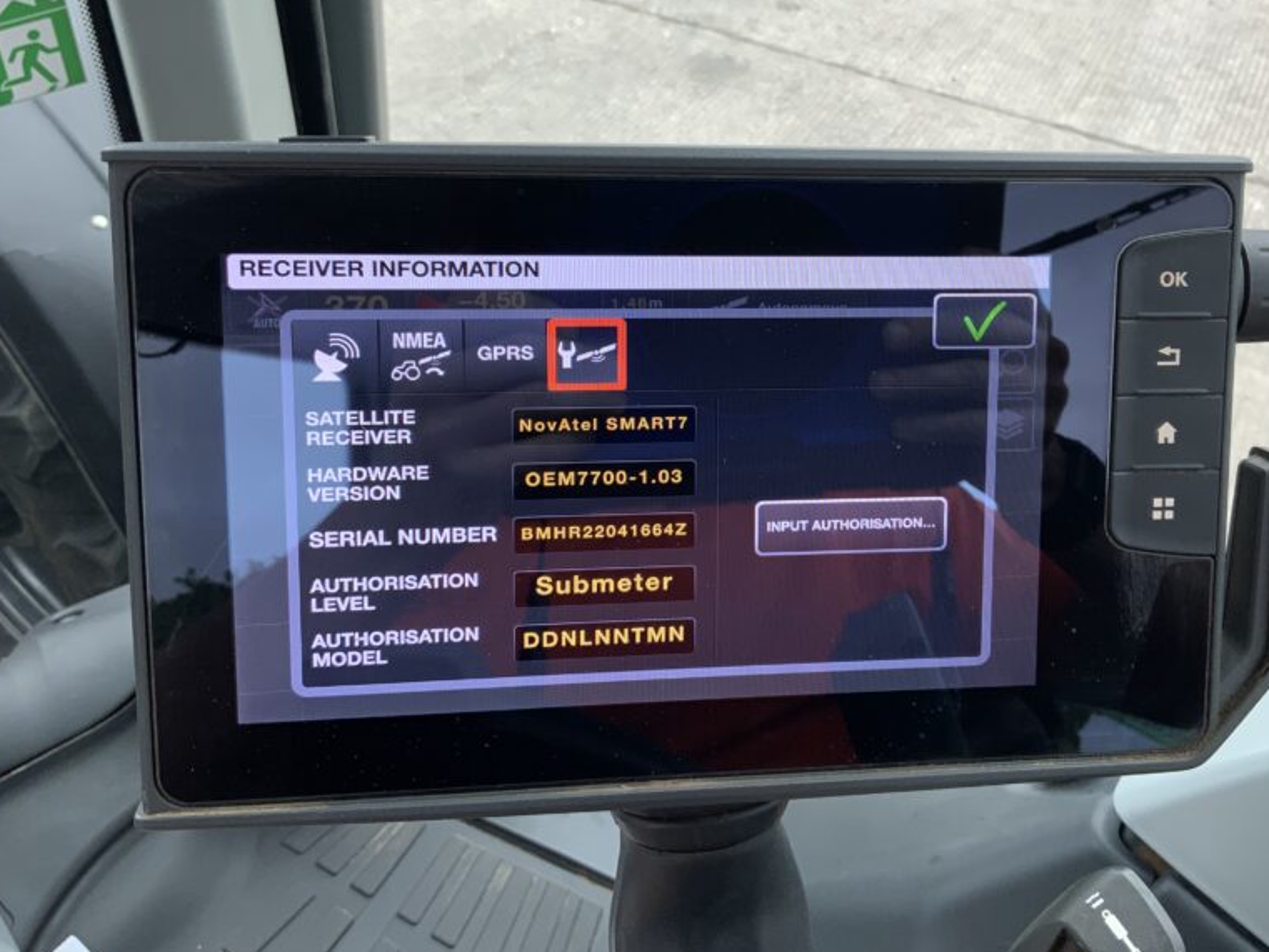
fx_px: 1430
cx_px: 784
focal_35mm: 39
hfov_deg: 47.5
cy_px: 362
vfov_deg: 36.6
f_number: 1.8
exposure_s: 1/181
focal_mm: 3
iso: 16
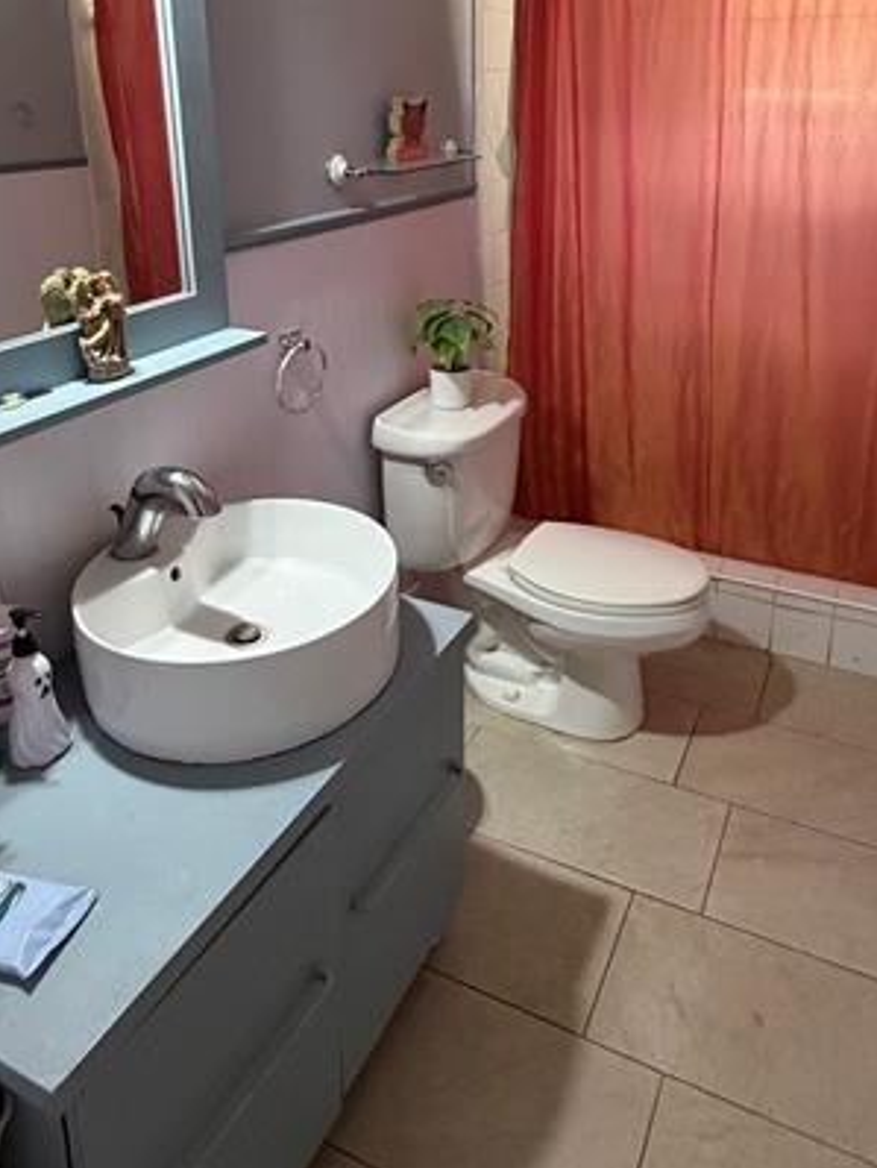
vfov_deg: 63.3
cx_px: 510
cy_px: 370
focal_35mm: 27
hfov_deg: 51.2
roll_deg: -0.9
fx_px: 911
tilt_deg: -18.0
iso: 400
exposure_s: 1/60
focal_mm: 2.22
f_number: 2.2
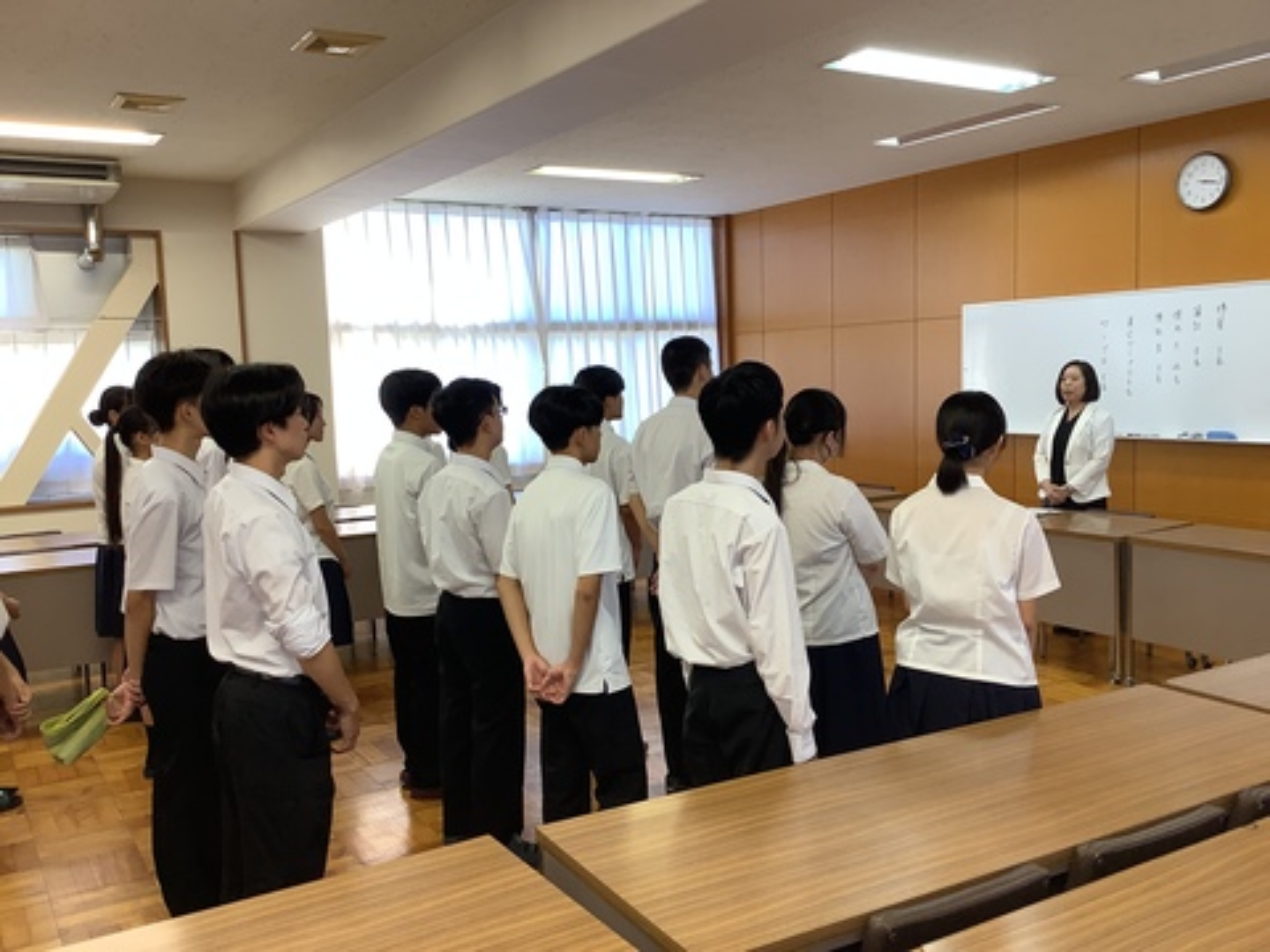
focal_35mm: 31
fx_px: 1137
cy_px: 476
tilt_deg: -6.8
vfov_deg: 45.4
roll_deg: +2.5
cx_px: 635
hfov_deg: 58.4
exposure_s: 1/60
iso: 50
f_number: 2.4
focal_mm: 3.3
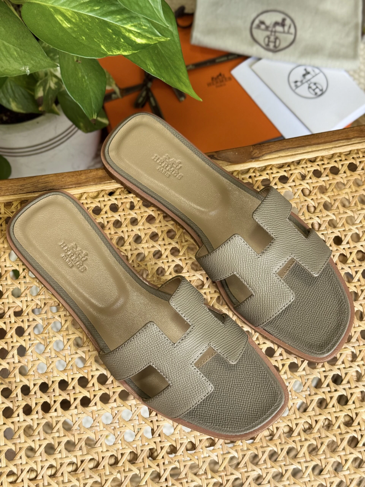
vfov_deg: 39.7
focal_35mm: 48
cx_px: 182
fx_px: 675
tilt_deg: -73.8
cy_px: 244
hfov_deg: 30.3
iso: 100
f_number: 1.78
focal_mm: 6.76
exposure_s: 1/121
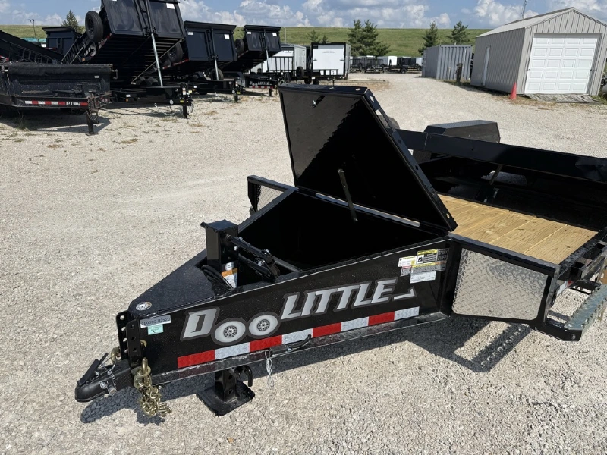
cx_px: 304
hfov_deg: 71.6
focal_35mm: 24
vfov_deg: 56.8
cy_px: 228
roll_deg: -1.0
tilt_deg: -21.0
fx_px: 421
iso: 80
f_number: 1.78
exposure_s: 1/7353
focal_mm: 6.76
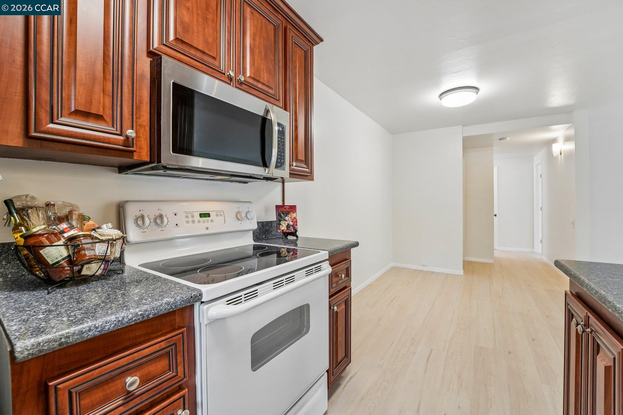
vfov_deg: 81.2
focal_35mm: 14
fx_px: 242
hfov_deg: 104.3
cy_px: 208
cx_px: 312
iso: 640
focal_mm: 14
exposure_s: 1/25
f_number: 8
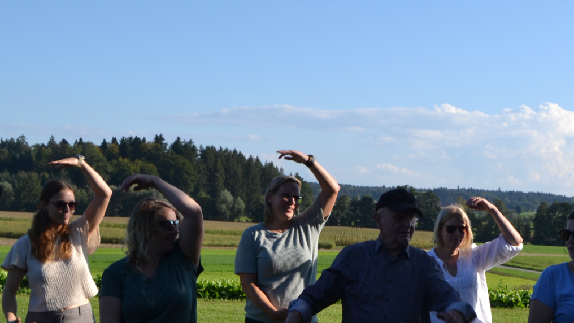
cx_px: 420
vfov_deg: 15.8
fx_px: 1157
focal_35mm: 76
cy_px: 234
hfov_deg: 27.5
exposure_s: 1/200
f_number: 7.1
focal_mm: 24
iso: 100
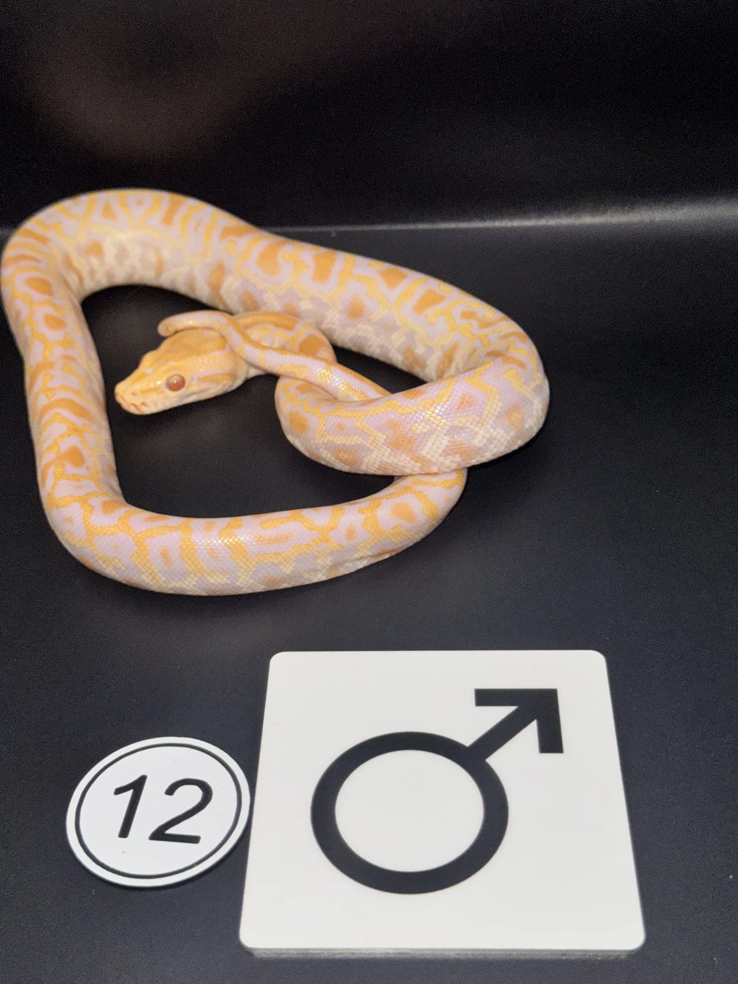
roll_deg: +3.8
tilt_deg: -41.5
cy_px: 492
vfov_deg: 39.7
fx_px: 1364
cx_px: 369
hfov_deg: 30.3
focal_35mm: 48
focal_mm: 6.76
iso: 50
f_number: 1.78
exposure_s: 1/609
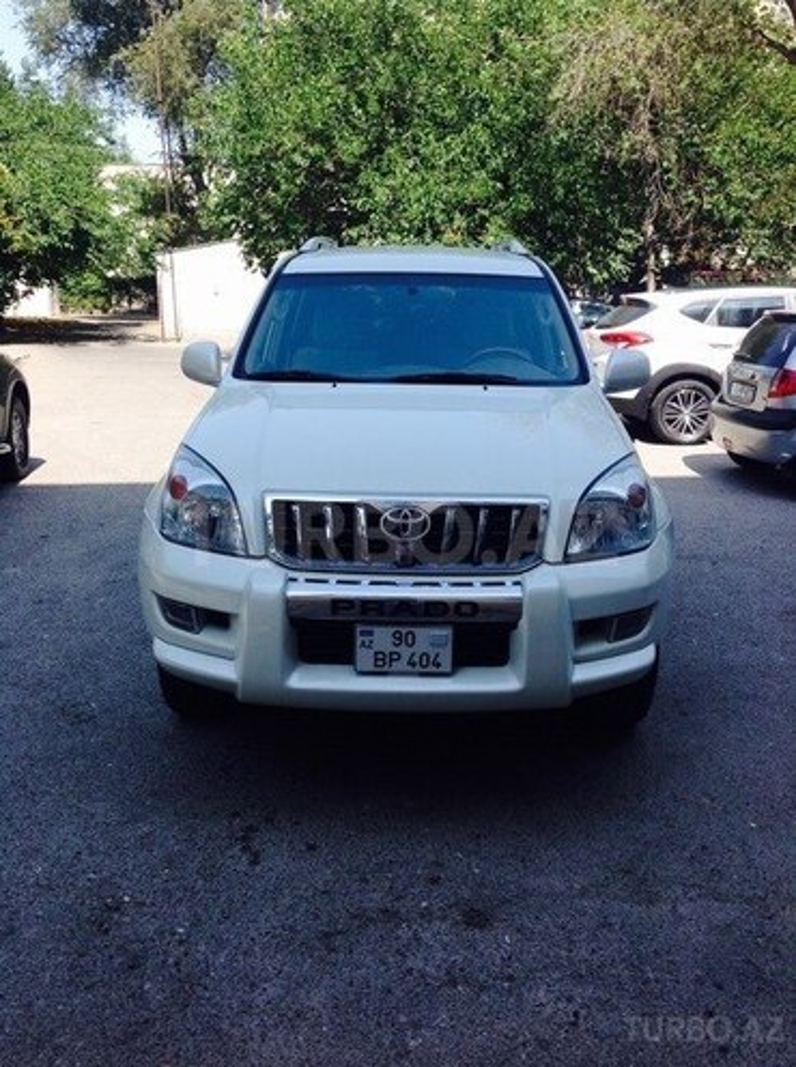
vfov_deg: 52.7
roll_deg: +0.1
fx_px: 1077
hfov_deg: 40.6
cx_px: 398
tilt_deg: -13.5
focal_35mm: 35
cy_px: 534
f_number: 2.4
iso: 50
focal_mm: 4.28
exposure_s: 1/840
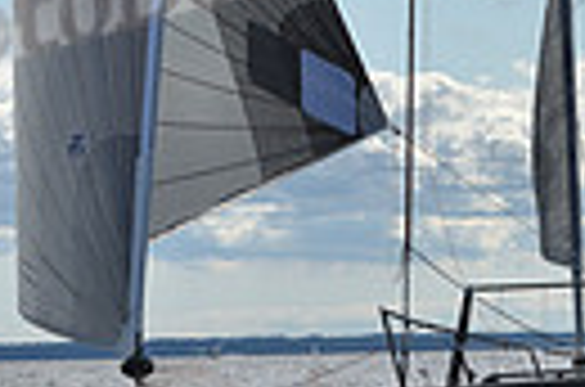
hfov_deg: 6.6
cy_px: 160
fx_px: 5074
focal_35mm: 313
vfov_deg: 4.4
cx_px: 698
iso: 250
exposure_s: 1/1000
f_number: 10
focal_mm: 70
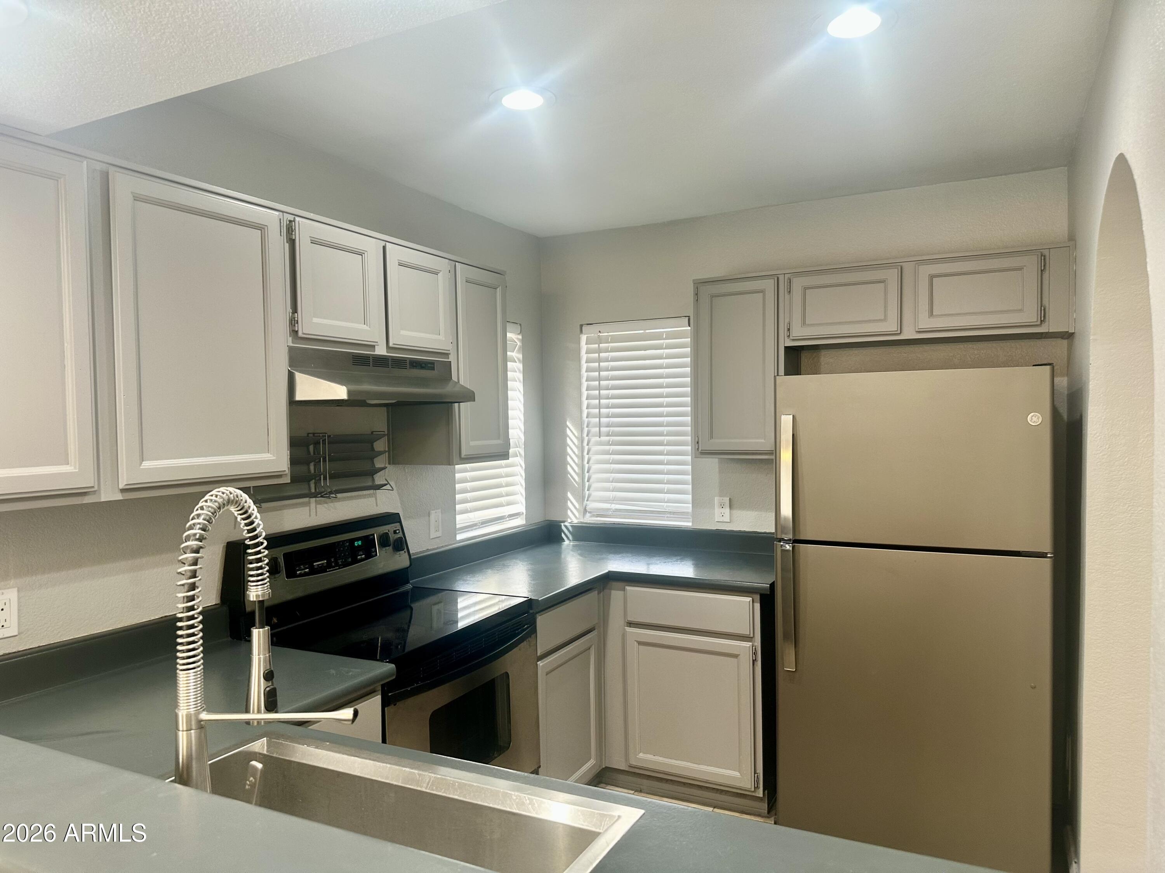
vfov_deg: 56.8
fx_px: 808
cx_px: 582
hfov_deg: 71.6
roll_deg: +0.1
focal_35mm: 24
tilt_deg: -1.9
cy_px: 436
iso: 125
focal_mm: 6.86
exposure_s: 1/60
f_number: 1.78
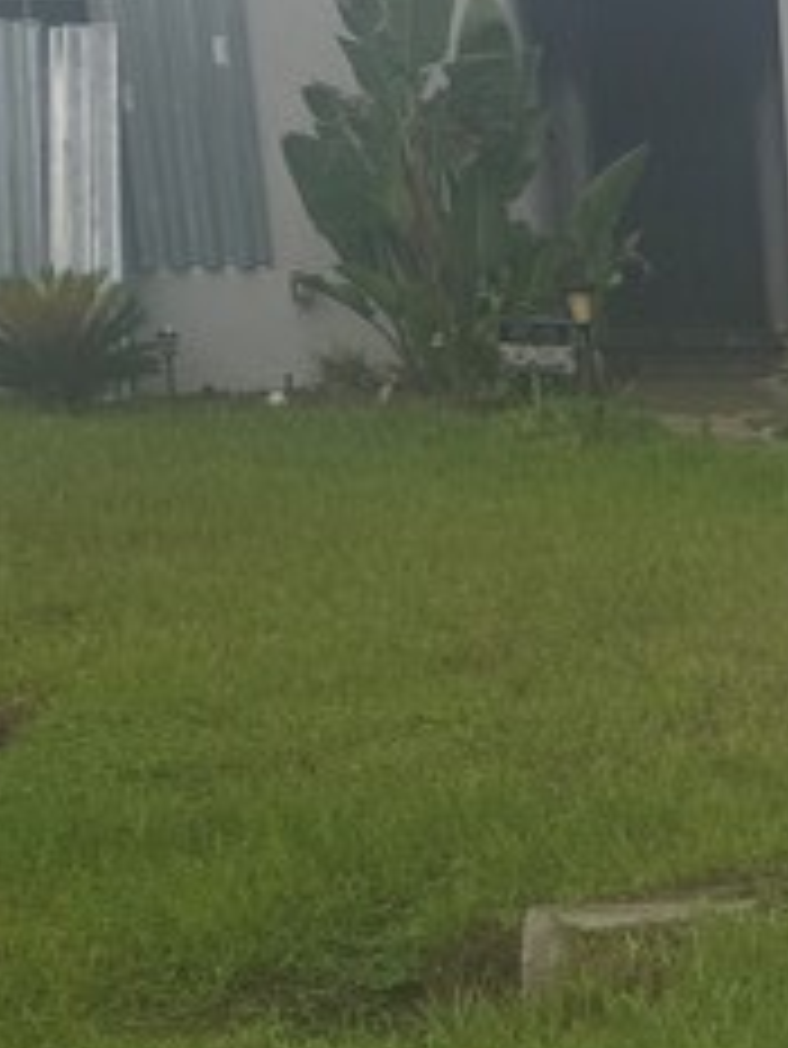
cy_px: 1039
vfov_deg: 18.9
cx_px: 1220
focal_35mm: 101
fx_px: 3063
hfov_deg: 13.7
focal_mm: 6.25
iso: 100
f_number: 1.7
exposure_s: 1/180
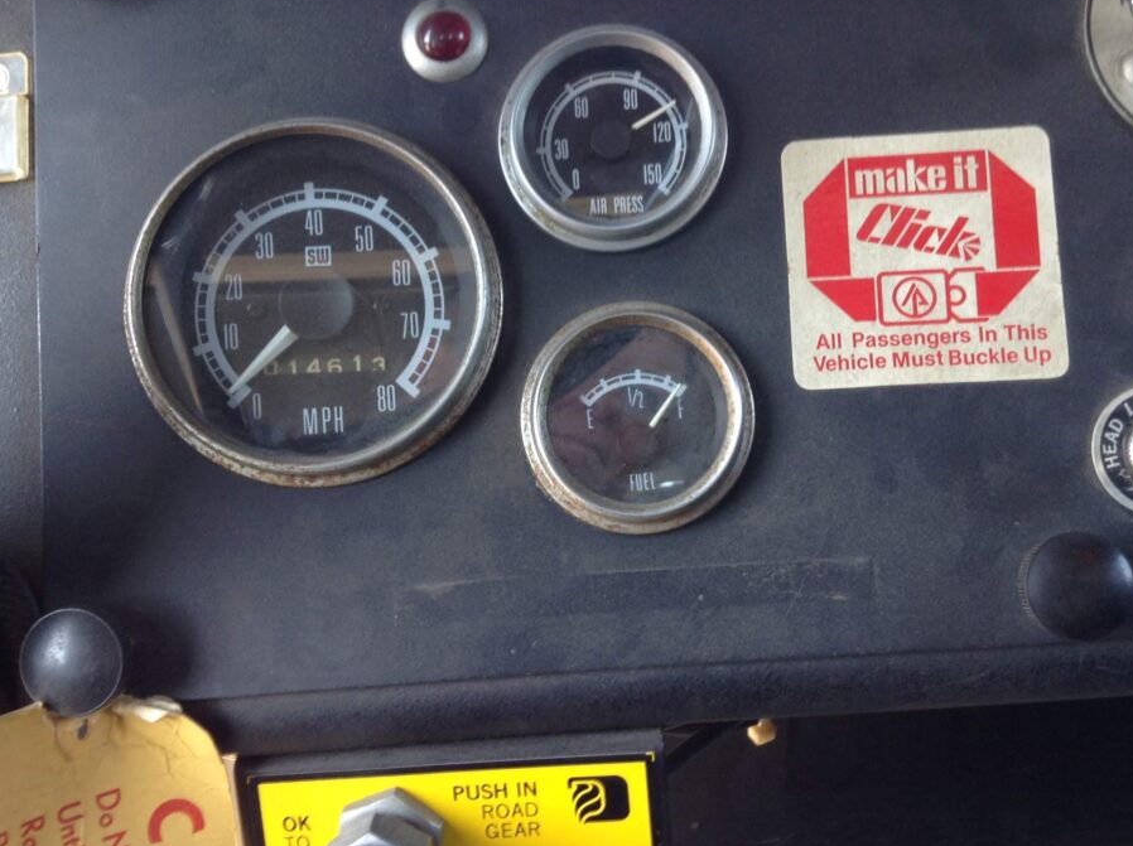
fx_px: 1406
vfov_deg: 33.5
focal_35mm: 43
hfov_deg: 43.9
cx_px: 556
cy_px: 391
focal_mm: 3.3
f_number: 2.4
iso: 32
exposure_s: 1/24
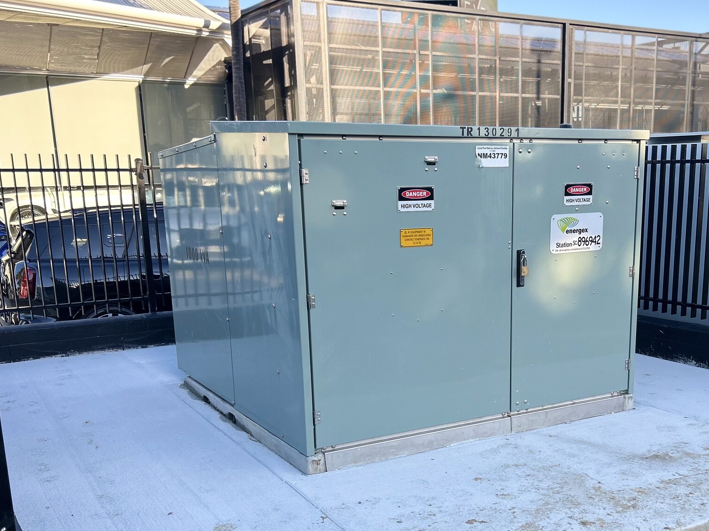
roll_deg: +0.8
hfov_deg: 45.3
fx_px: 840
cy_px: 376
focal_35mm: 41
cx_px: 449
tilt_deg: -13.4
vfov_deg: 34.6
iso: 50
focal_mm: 5.7
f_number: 1.5
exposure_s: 1/700
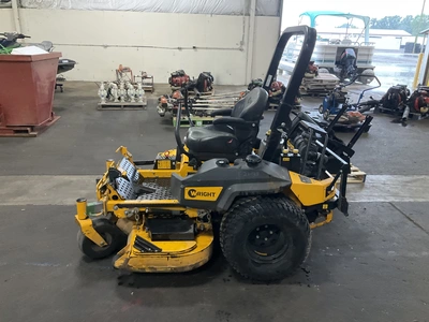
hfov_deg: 61.7
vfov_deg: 48.2
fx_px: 359
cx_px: 214
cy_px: 161
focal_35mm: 29
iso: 200
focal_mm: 3
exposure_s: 1/60
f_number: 1.8
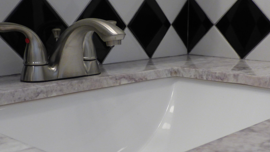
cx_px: 131
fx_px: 415
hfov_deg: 36.0
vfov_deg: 20.7
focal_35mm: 58
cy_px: 79
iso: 320
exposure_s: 1/60
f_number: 3.5
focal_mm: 6.47
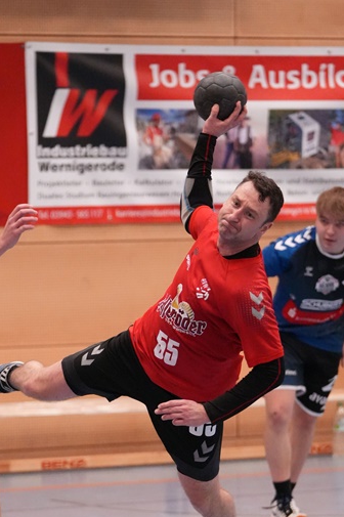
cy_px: 411
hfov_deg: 5.7
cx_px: 158
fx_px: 3430
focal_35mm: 239
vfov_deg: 8.6
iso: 12800
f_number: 2.8
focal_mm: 134
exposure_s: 1/1250
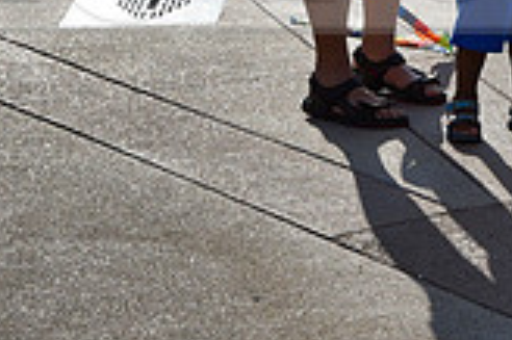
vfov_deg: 7.3
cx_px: 634
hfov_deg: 11.0
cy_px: -167
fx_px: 2614
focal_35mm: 184
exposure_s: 1/400
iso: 200
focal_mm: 52
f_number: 10
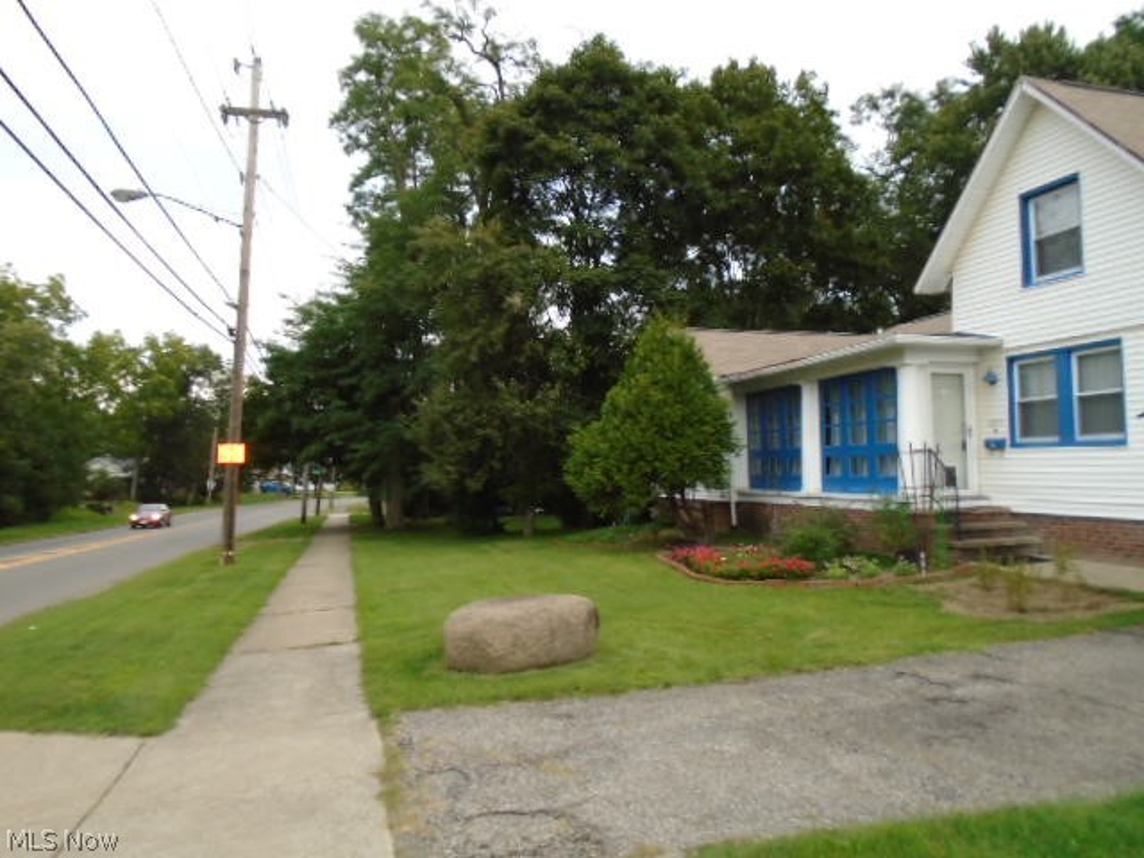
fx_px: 859
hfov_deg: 67.3
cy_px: 429
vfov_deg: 53.1
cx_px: 572
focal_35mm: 26
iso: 200
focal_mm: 4.6
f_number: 3.2
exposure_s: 1/50
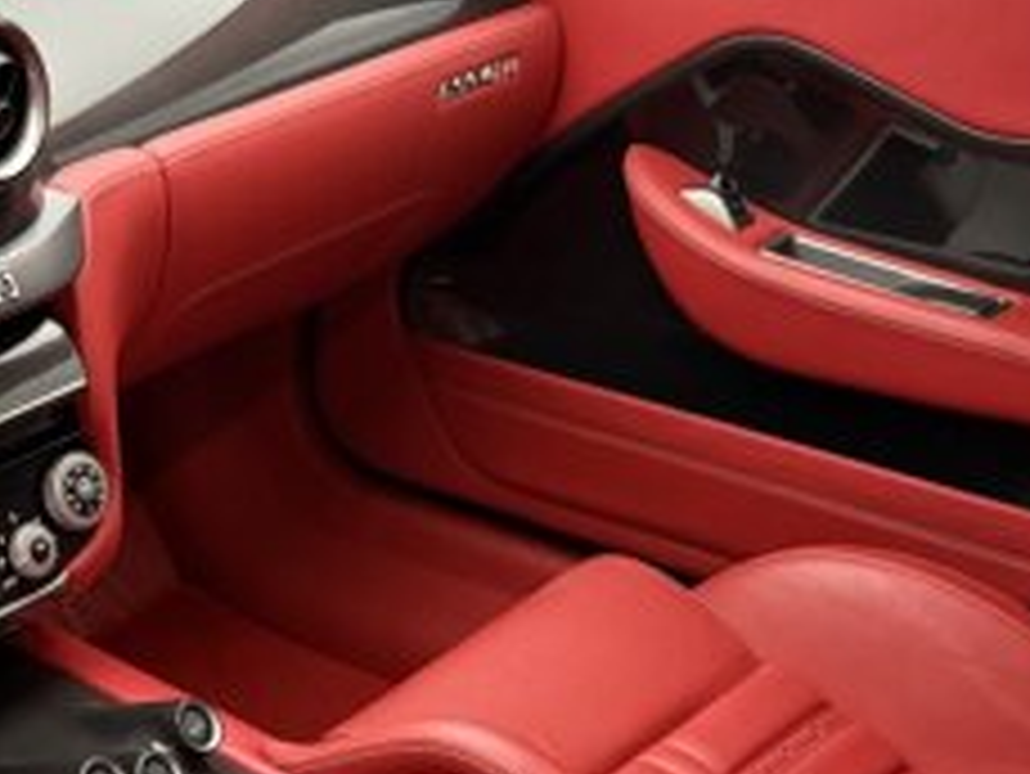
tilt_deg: -34.9
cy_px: 828
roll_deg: +0.5
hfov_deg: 27.3
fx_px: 1995
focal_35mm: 67
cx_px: -9
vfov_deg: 21.0
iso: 640
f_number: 1.78
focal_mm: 6.76
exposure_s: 1/50
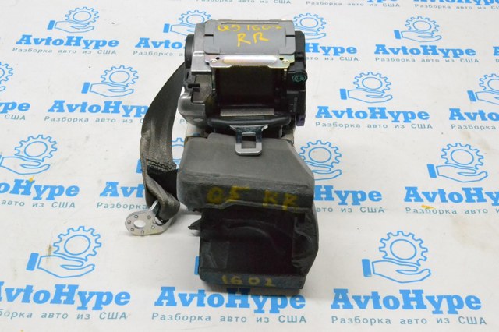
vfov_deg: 28.0
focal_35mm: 48
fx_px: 665
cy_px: 166
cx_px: 250
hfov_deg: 41.1
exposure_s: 1/100
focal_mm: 32
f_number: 13
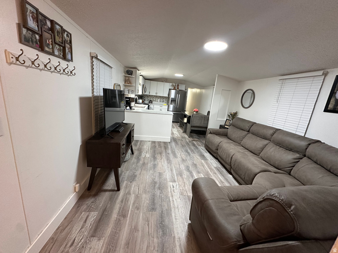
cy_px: 126
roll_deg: -7.2
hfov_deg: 102.1
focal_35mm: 14
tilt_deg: -12.0
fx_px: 137
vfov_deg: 85.7
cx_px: 169
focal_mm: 2.22
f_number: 2.2
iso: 640
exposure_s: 1/60
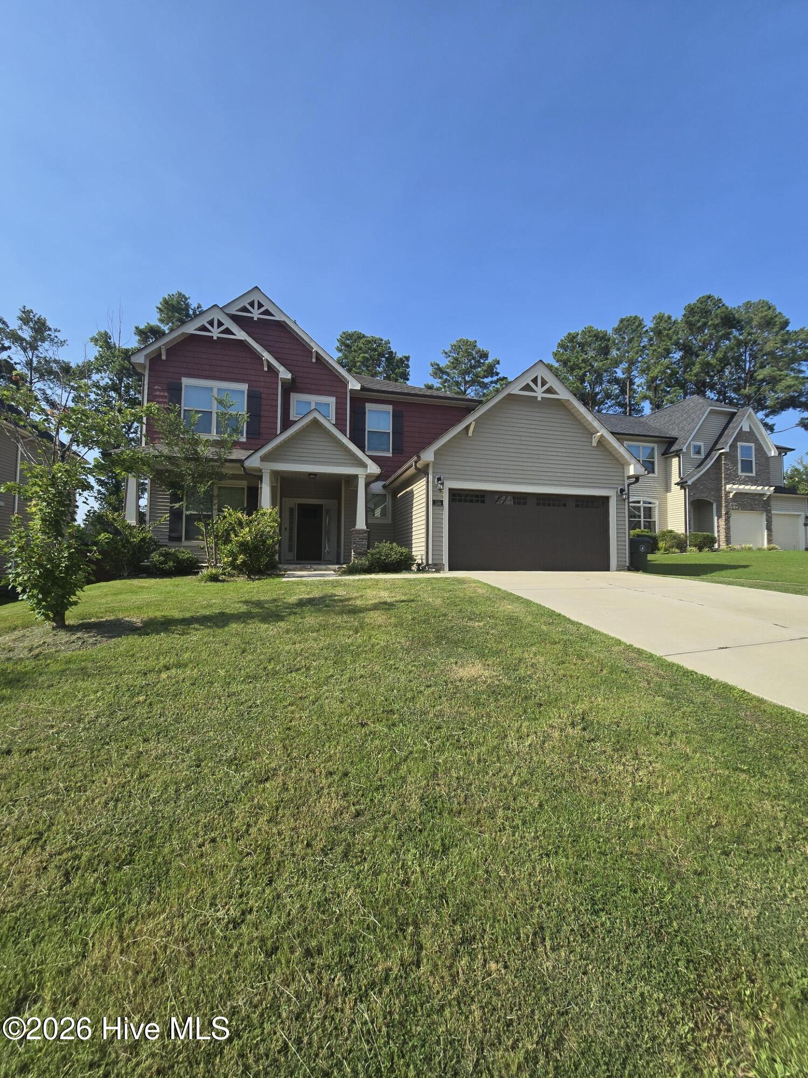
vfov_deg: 106.2
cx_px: 404
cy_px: 539
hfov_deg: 89.9
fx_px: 405
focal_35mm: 13
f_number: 2.2
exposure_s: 1/1899
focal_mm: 2.2
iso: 50
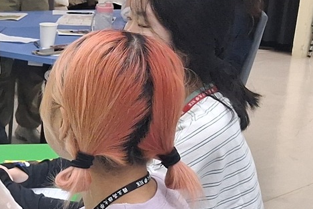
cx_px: -155
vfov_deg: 11.8
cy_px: 205
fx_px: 1000
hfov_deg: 16.3
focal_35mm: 115
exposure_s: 1/120
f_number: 1.8
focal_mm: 4
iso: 250
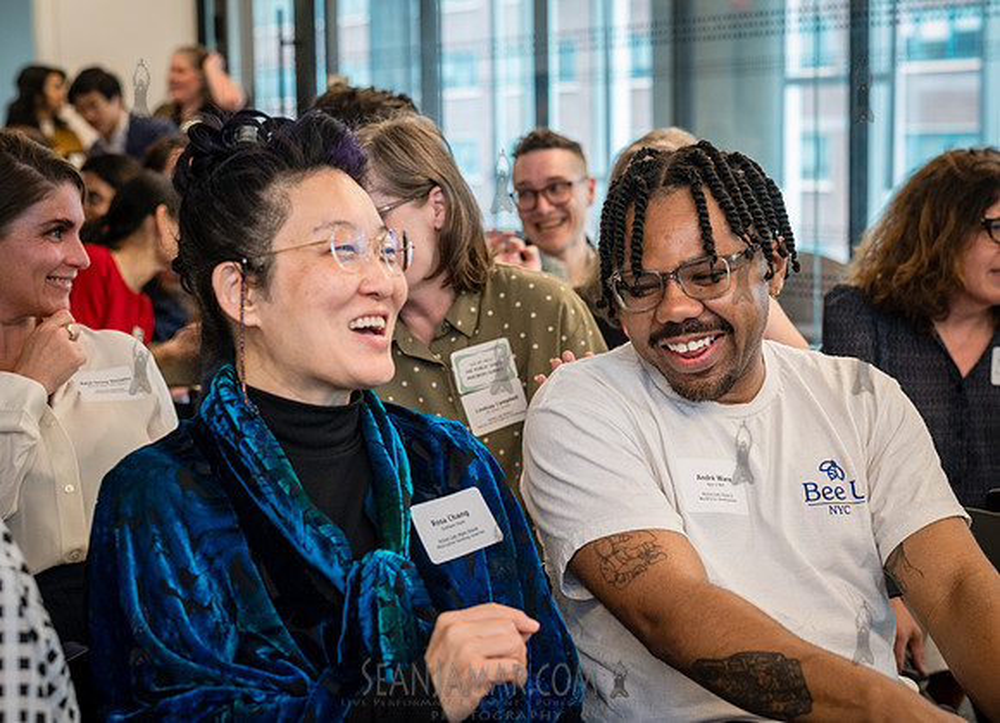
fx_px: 1781
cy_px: 335
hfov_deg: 31.3
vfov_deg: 22.9
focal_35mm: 62
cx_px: 583
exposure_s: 1/125
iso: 2000
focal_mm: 55
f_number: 4
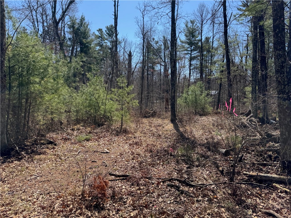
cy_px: 109
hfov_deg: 71.6
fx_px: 202
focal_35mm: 24
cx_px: 146
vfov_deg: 56.8
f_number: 1.78
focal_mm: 6.76
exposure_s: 1/2710
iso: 80
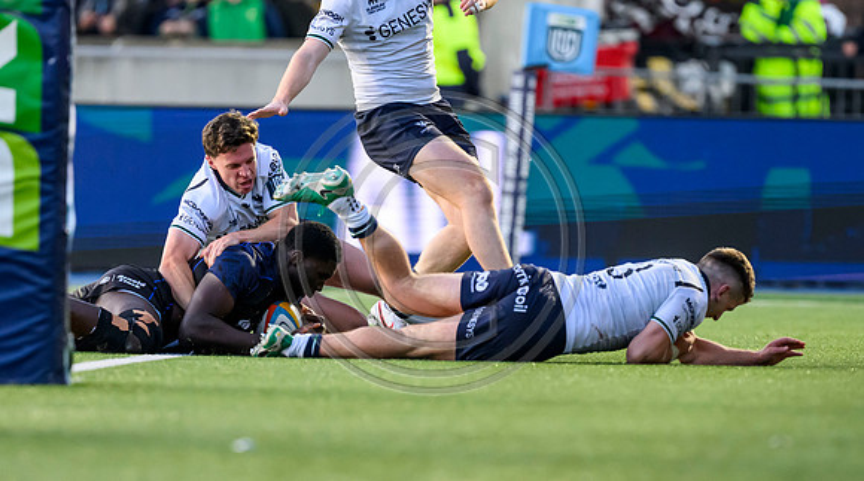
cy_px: 380
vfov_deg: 2.0
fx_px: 13882
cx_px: 380
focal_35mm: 607
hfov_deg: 3.6
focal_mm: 400
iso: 4000
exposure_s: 1/1600
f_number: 3.5
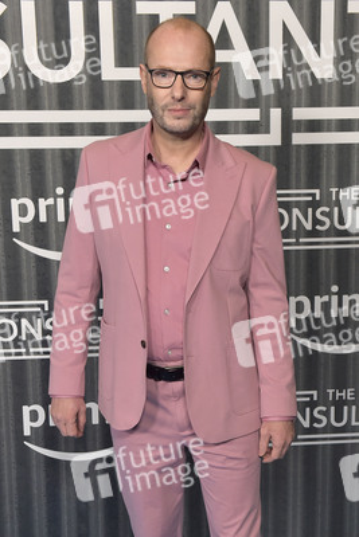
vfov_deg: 44.5
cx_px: 180
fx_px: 658
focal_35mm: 44
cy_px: 268
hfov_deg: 30.5
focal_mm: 44
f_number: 6.3
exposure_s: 1/250
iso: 2500
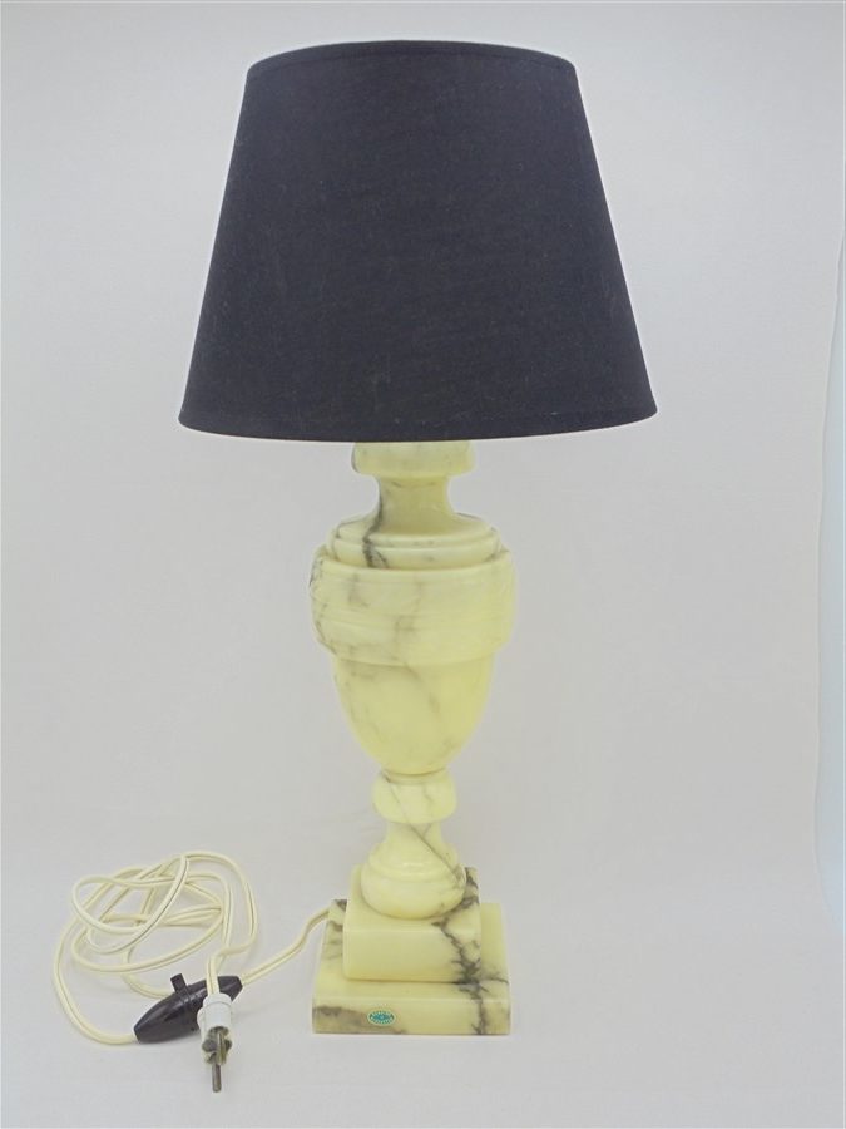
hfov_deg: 41.8
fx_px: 1108
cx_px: 423
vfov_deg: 54.0
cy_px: 564
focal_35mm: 34
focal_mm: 6.1
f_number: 4
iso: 100
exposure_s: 1/30
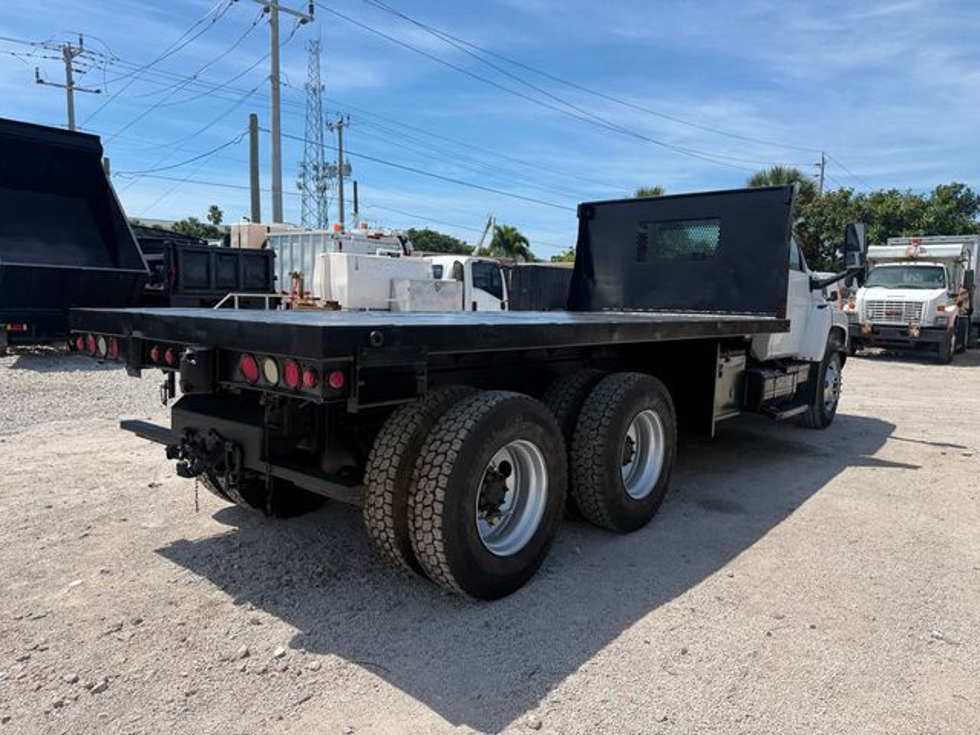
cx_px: 490
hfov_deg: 71.6
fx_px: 679
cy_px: 368
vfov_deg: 56.8
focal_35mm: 24
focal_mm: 6.76
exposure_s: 1/5319
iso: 80
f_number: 1.78
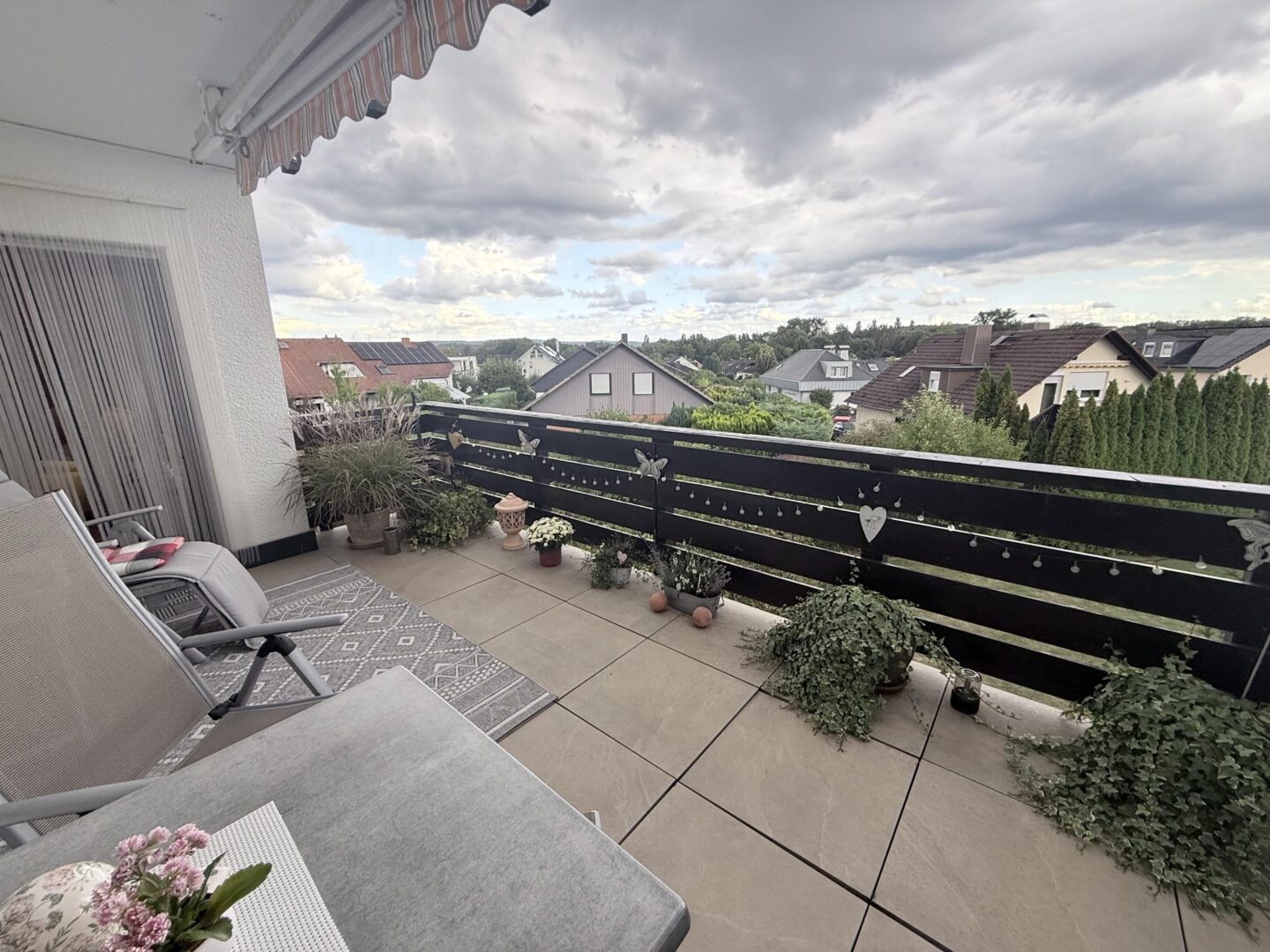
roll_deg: +0.6
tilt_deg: -12.5
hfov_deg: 102.1
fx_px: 514
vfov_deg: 85.7
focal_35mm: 14
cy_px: 476
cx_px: 635
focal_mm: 2.22
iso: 64
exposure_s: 1/228
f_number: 2.2
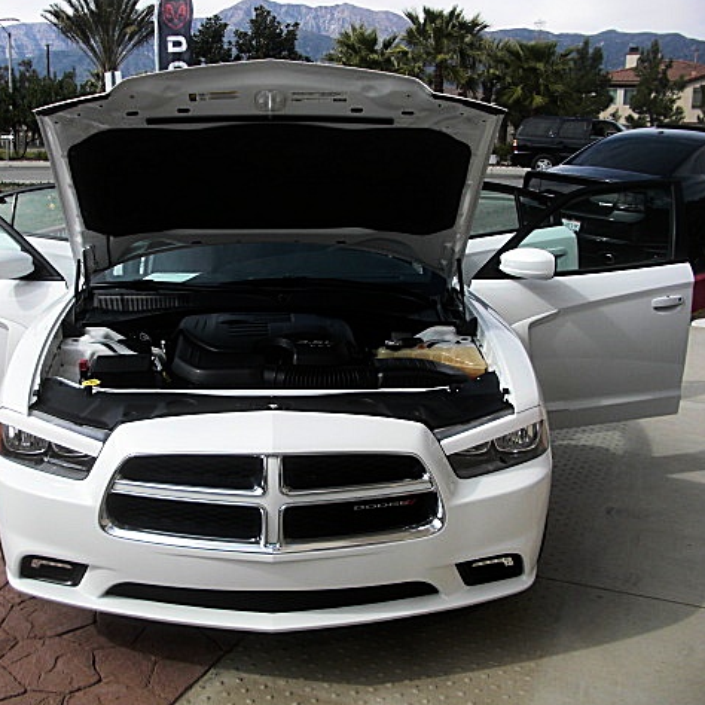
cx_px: 271
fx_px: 991
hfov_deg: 39.0
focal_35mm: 43
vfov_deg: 39.2
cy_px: 352
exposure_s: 1/800
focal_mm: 6.3
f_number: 2.8
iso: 50
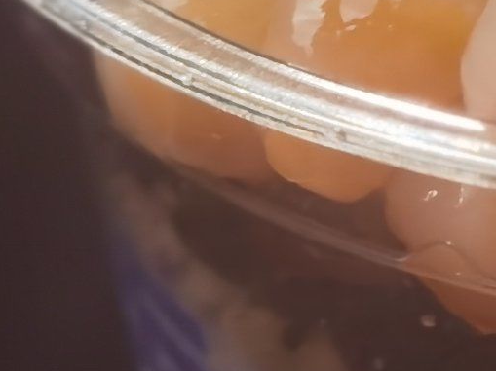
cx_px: 1094
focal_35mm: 290
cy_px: 53
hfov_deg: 6.6
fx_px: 4152
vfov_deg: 5.1
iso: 50
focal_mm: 6.71
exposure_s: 1/588
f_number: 4
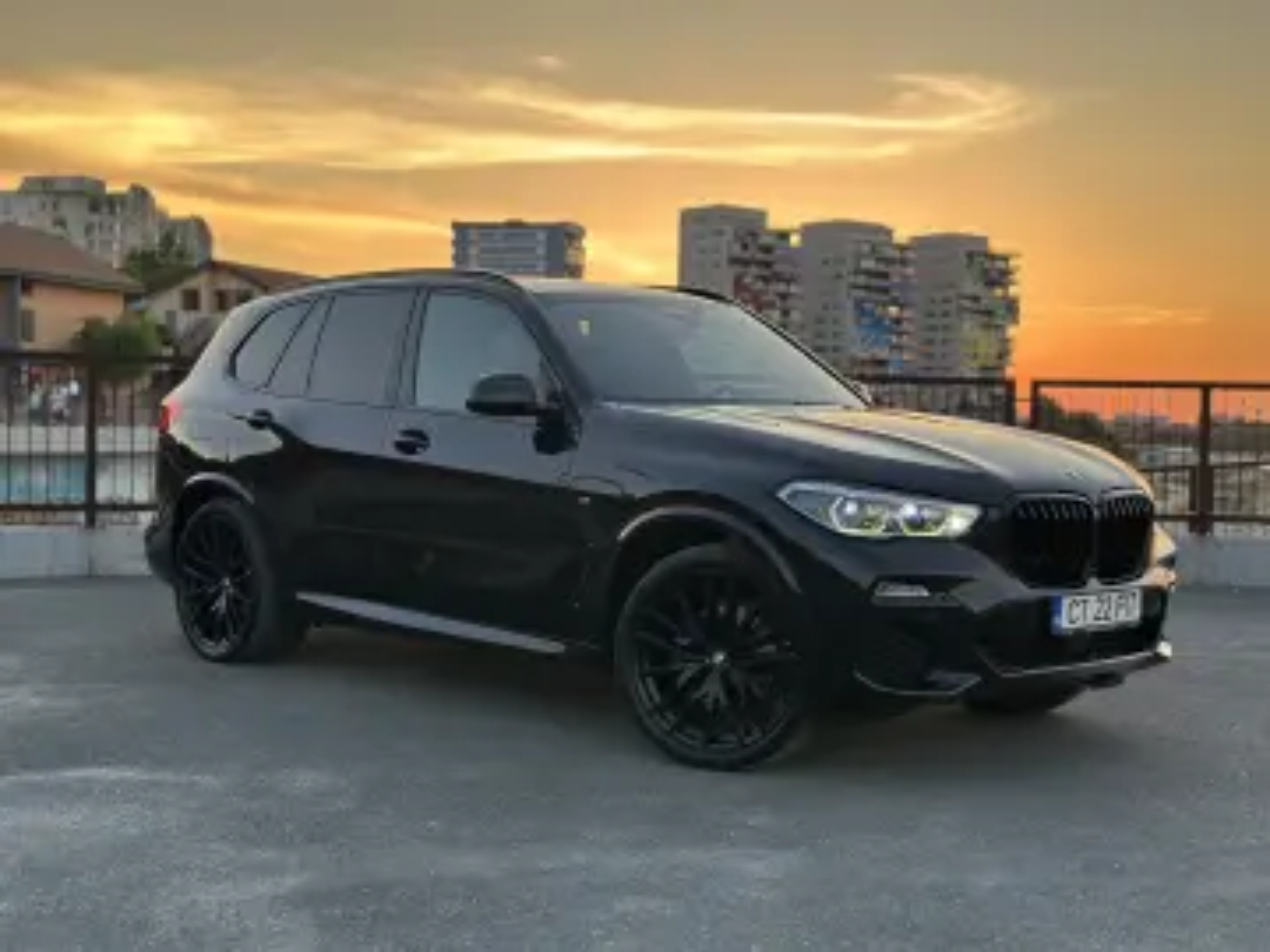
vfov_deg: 30.3
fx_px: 1761
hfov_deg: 39.7
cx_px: 635
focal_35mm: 48
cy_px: 476
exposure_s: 1/513
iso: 80
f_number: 1.78
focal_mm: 6.86
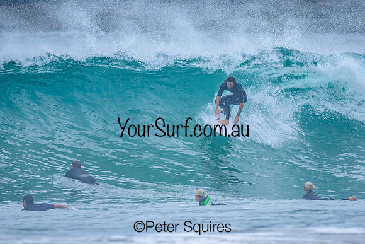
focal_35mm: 1100
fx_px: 11153
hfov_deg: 1.9
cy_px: 100
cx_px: 205
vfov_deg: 1.3
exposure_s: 1/2000
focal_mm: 800
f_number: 6.3
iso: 900
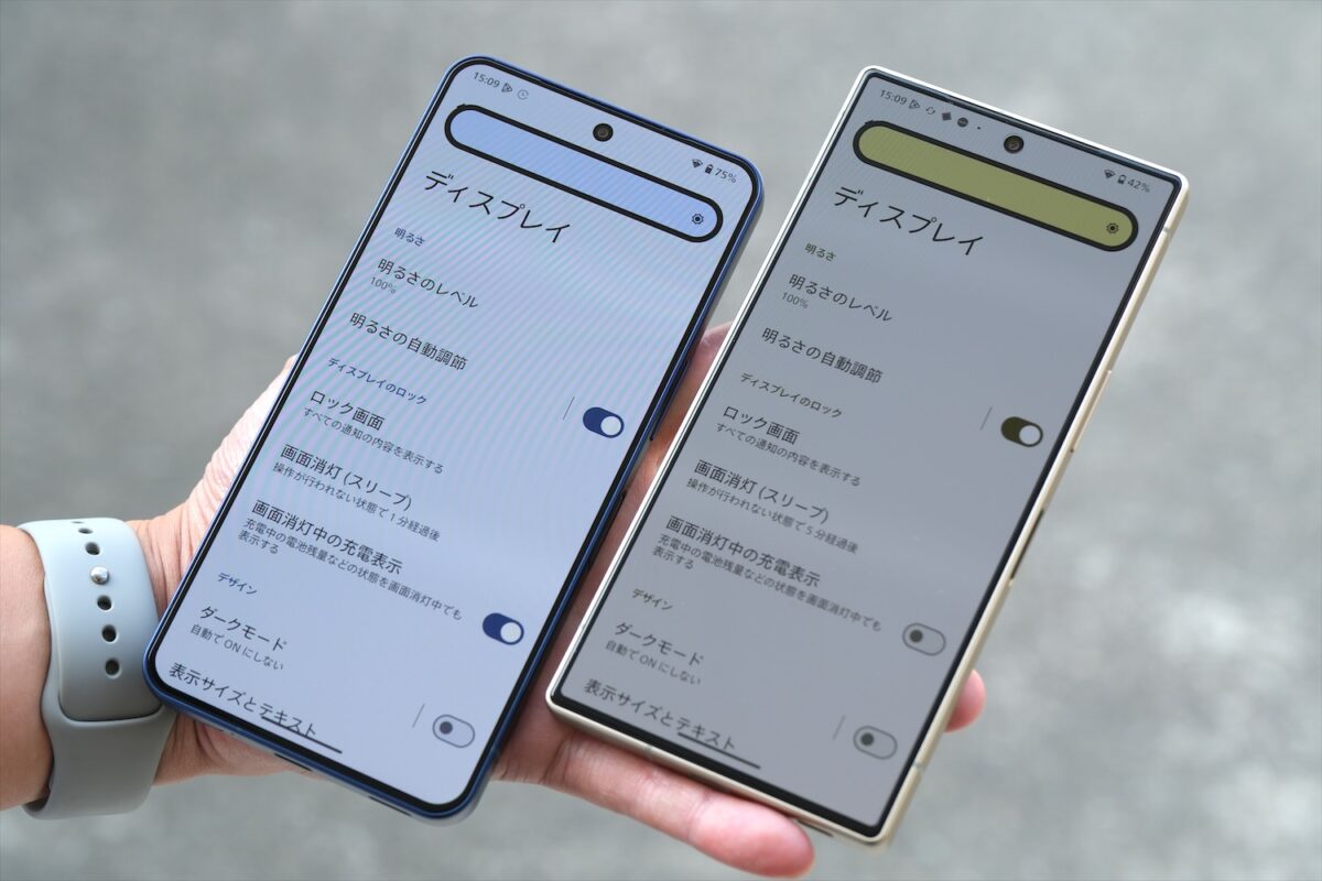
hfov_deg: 24.5
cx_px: 661
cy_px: 440
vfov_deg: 16.5
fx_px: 3048
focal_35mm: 83
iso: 160
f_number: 5
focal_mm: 55
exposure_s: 1/125
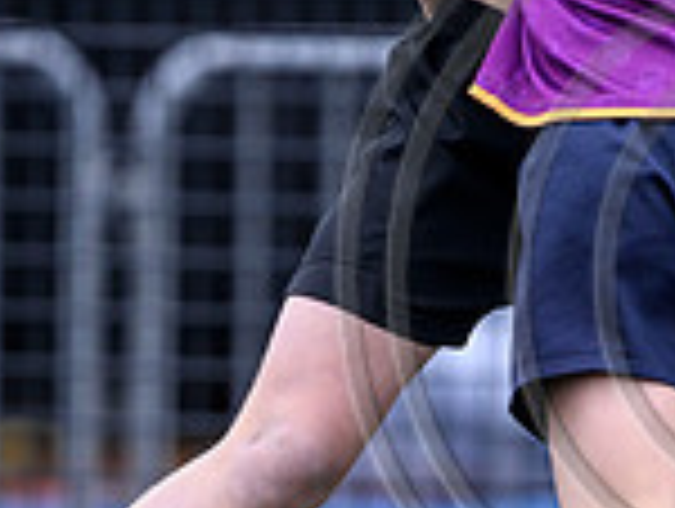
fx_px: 37890
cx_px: 711
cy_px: 341
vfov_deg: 0.8
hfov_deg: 1.0
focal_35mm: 1940
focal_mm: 400
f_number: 3.5
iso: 500
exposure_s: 1/1600
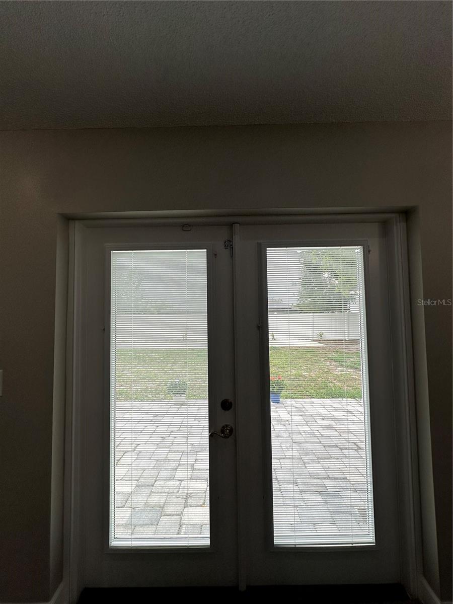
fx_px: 244
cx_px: 226
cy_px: 302
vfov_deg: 102.1
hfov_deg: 85.7
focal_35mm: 14
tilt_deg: +2.1
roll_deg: +0.0
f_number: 2.2
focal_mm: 2.22
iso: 40
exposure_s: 1/389
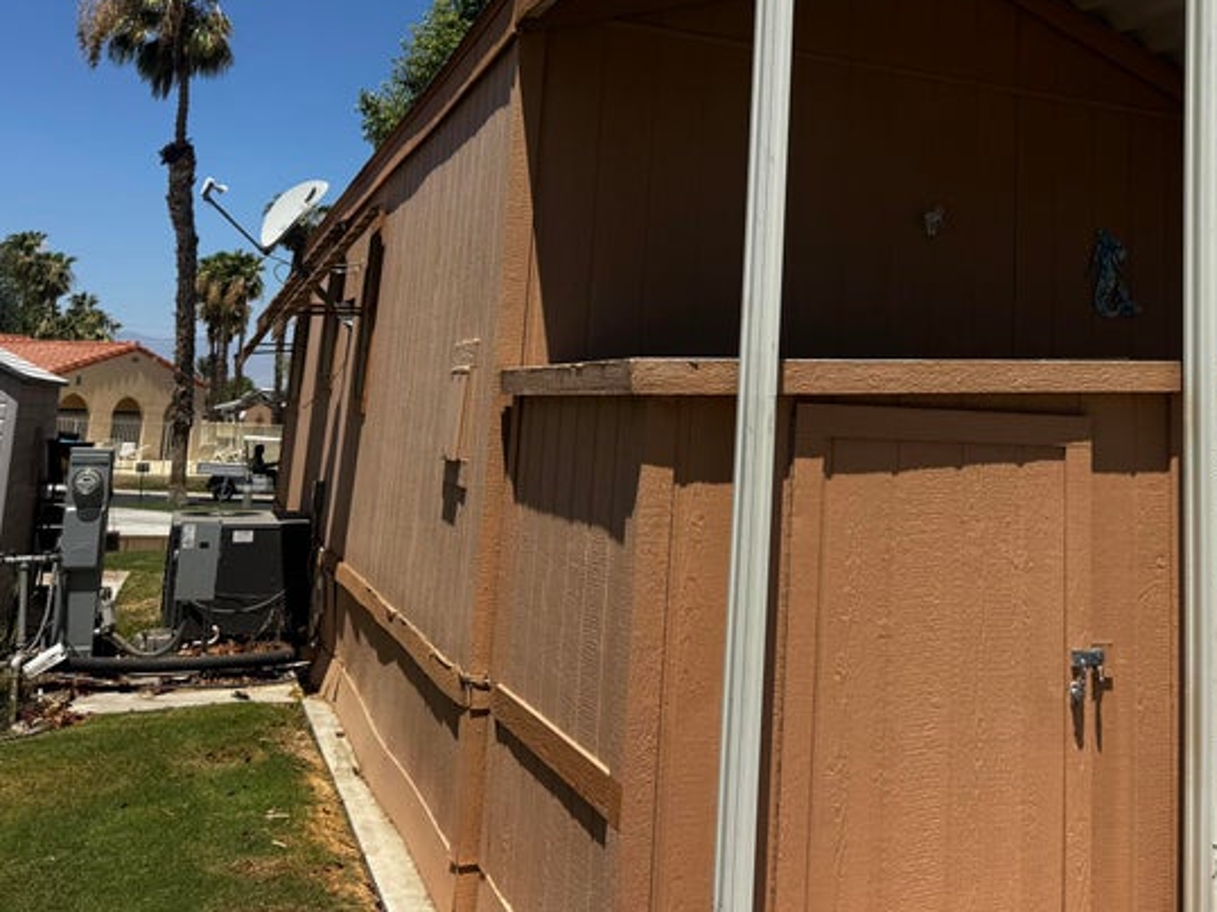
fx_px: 1336
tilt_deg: +7.5
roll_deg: -3.3
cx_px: 837
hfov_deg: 48.0
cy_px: 228
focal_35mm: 38
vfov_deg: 36.8
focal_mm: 6.76
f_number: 1.78
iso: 80
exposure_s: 1/5348
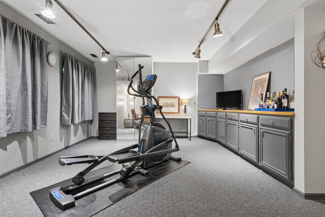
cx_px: 162
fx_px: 154
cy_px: 108
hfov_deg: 93.2
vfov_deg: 70.5
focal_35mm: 17
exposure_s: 1/5
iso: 640
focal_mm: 17
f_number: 9
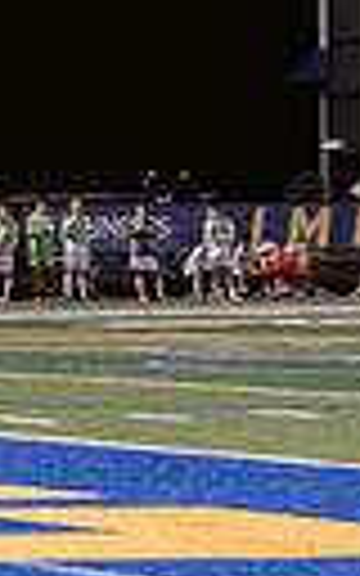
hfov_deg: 4.5
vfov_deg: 7.6
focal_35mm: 277
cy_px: 178
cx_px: -896
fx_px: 4348
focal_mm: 60
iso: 2500
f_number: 4
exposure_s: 1/125
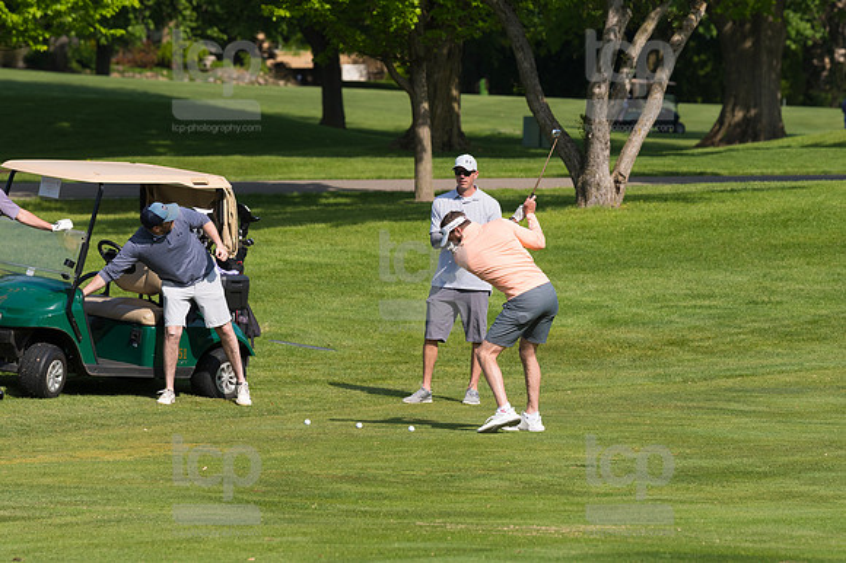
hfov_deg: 6.9
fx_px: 7046
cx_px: 423
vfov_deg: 4.6
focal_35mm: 300
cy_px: 282
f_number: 5.6
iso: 320
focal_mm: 200
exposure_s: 1/1600
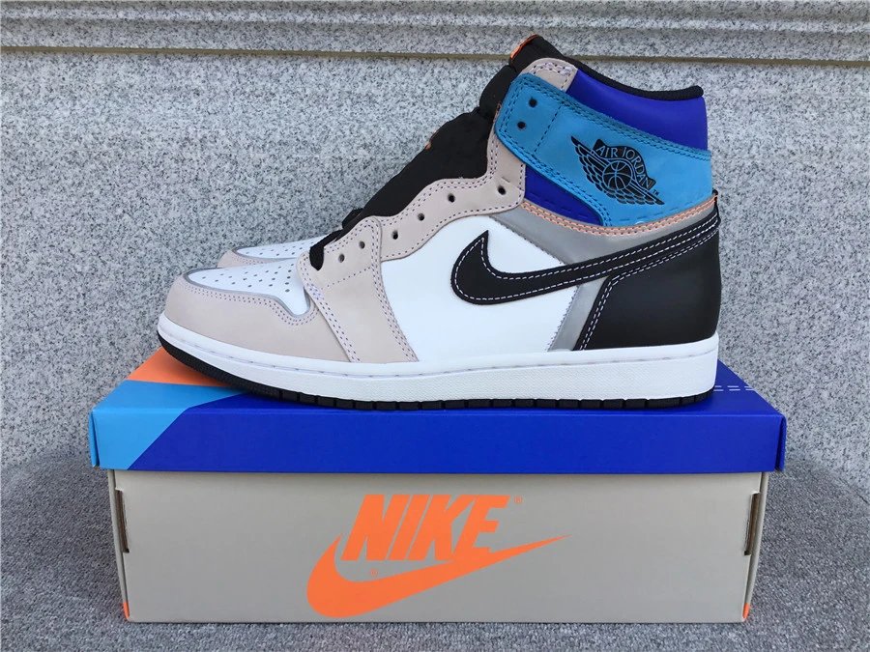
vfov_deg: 45.4
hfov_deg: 58.4
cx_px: 435
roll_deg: -0.5
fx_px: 779
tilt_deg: -14.7
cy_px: 326
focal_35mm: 31
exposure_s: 1/448
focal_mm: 3.3
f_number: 2.4
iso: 25
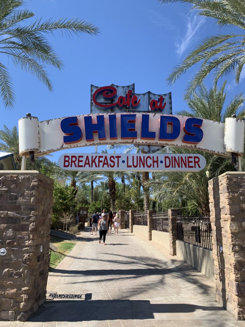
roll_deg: +0.5
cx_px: 122
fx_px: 245
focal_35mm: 26
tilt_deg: +14.1
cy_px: 164
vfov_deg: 67.3
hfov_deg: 53.1
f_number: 1.8
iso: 25
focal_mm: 4.25
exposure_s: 1/1748
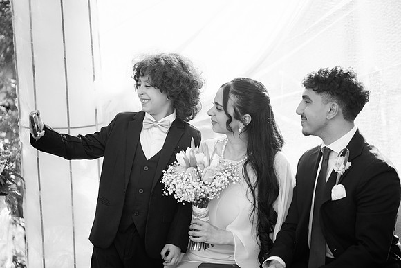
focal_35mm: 129
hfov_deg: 15.9
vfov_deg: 10.6
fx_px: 1437
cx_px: 200
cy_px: 134
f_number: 2
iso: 200
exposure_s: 1/3200
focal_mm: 129
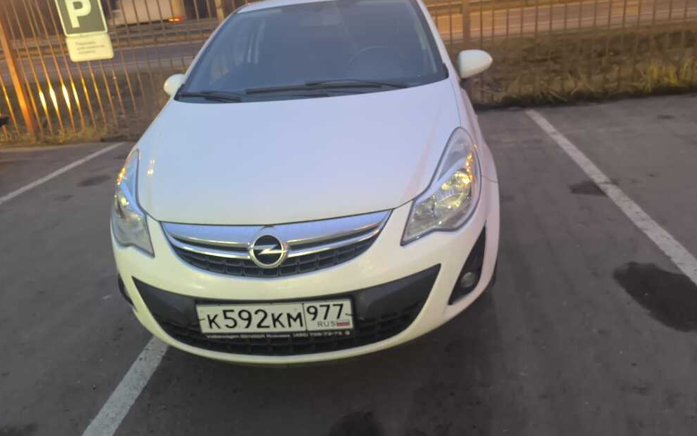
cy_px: 176
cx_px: 353
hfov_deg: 72.5
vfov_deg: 49.0
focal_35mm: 25
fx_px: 475
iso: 5000
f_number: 1.65
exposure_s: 1/25
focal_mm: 6.14
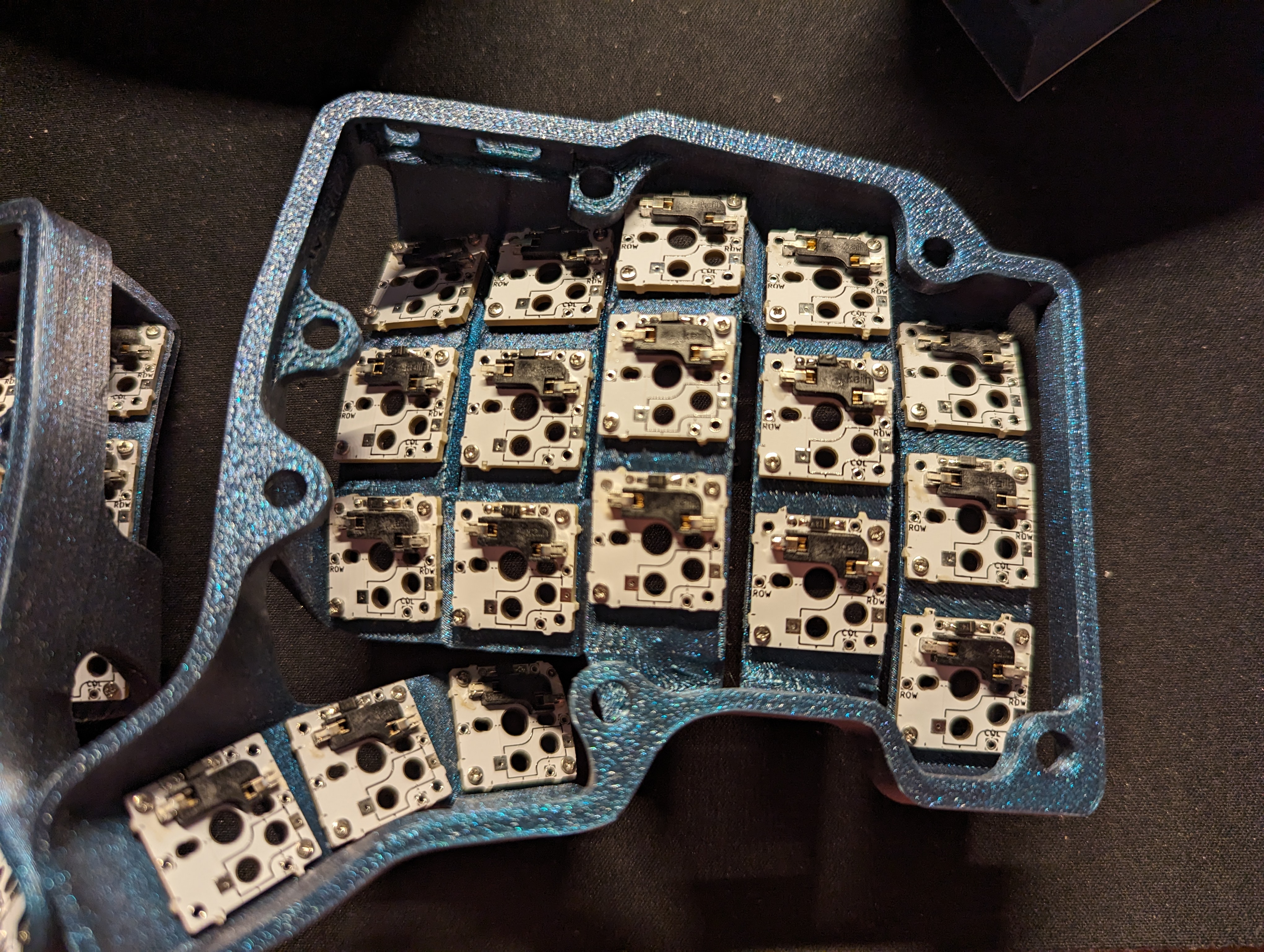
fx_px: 878
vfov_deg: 56.9
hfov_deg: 71.5
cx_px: 632
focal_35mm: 24
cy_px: 476
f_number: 1.85
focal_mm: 6.81
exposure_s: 1/54.7
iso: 179
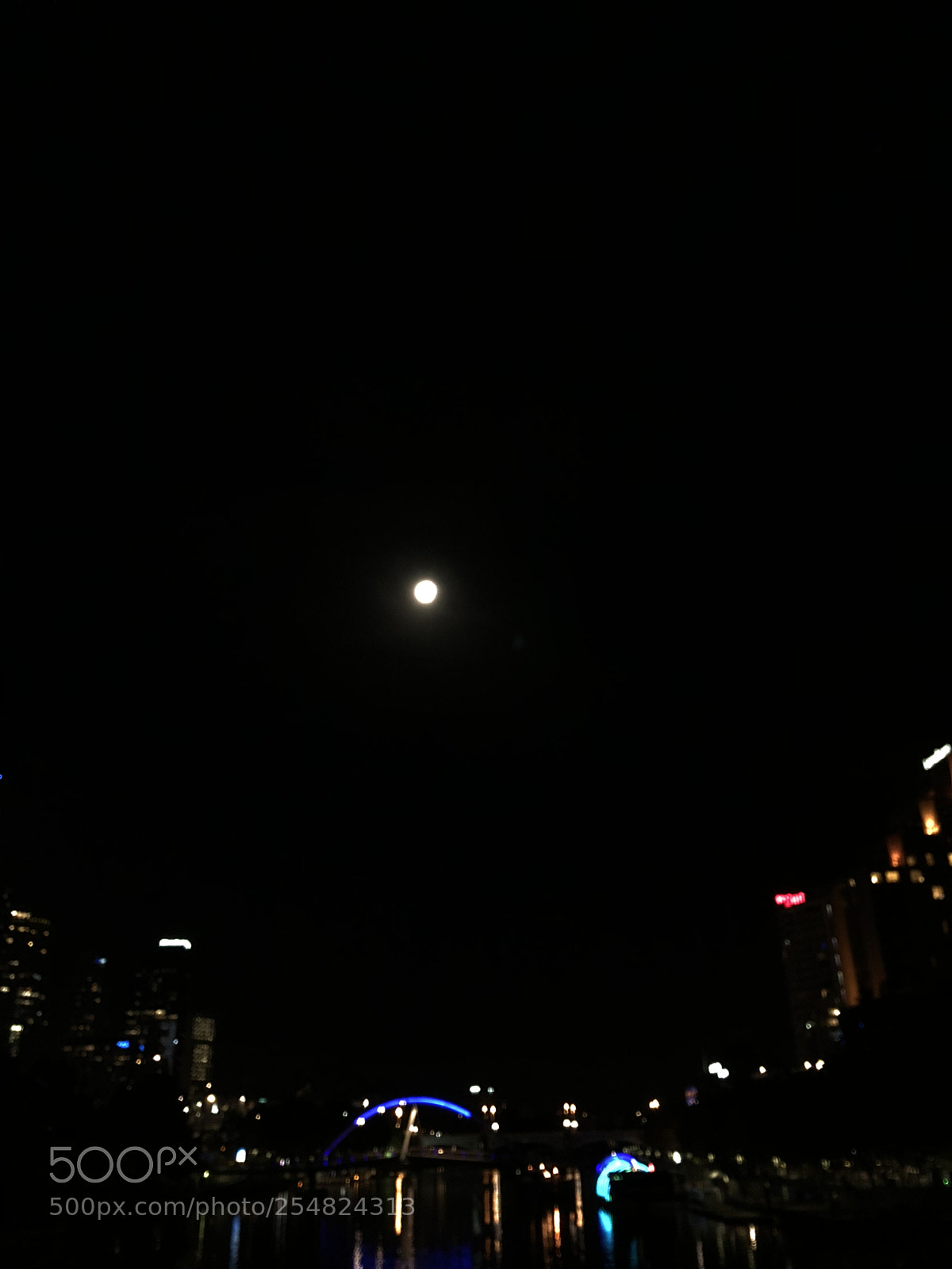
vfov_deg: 61.7
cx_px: 476
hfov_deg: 48.2
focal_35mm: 29
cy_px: 634
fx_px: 1063
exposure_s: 1/20
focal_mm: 3.99
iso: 640
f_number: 1.8
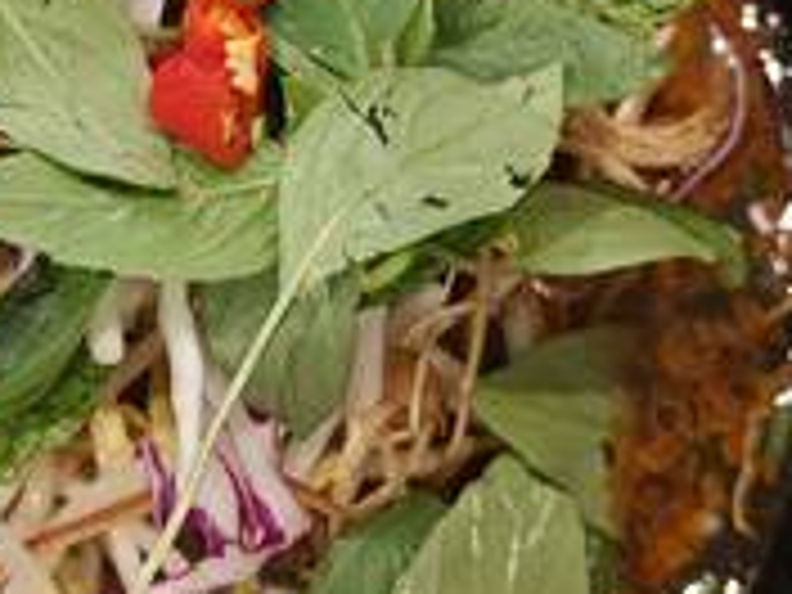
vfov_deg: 18.4
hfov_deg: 24.3
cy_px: 202
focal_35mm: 80
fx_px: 1830
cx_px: 248
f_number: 1.8
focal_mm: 5.59
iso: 400
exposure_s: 1/50
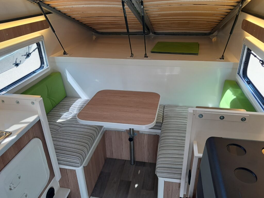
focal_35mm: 26
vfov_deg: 53.1
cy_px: 99
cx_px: 132
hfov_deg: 67.3
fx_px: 198
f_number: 1.8
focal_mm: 4
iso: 50
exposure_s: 1/120
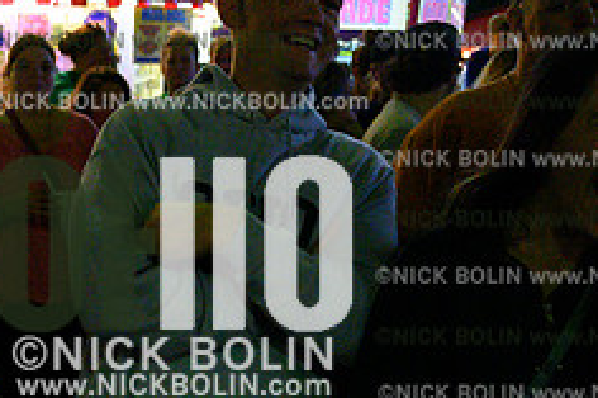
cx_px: 172
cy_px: 276
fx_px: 979
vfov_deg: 22.8
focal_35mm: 59
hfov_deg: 33.5
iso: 32000
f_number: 4
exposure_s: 1/1000
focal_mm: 24
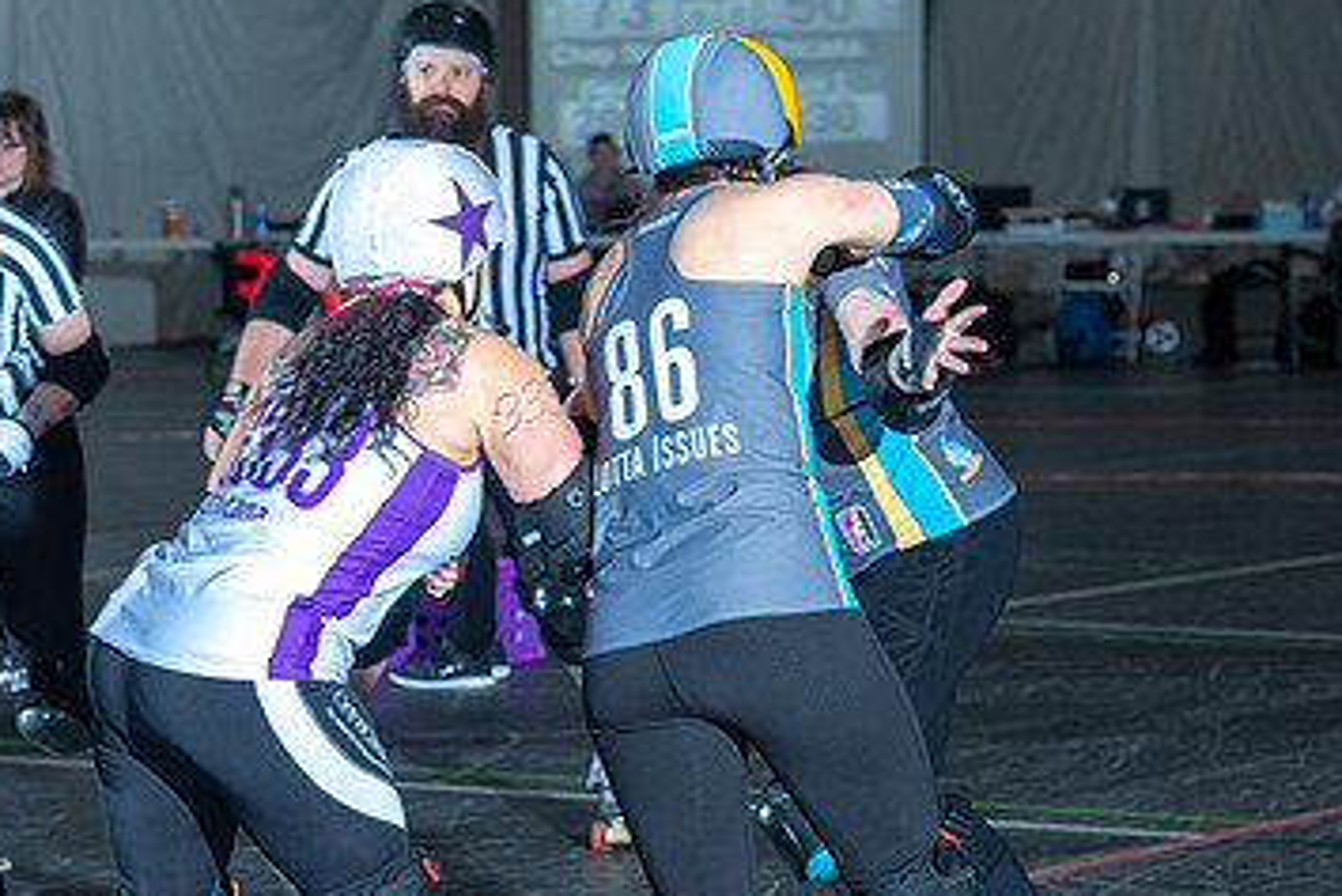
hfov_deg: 11.2
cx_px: 507
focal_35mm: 183
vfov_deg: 7.5
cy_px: 686
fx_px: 6824
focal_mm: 112
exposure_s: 1/160
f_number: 7.1
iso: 800
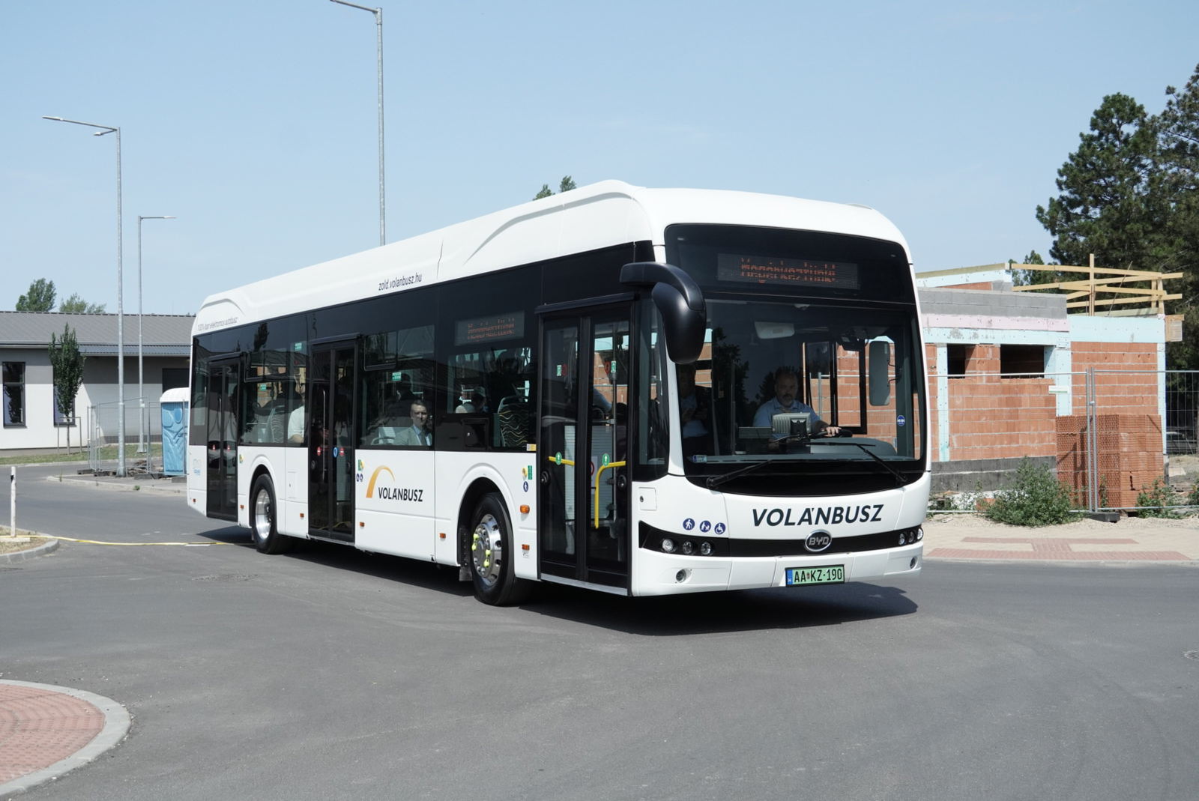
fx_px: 1500
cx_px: 600
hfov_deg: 43.6
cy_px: 400
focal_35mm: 45
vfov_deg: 29.9
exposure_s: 1/800
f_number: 6.3
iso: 640
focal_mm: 30
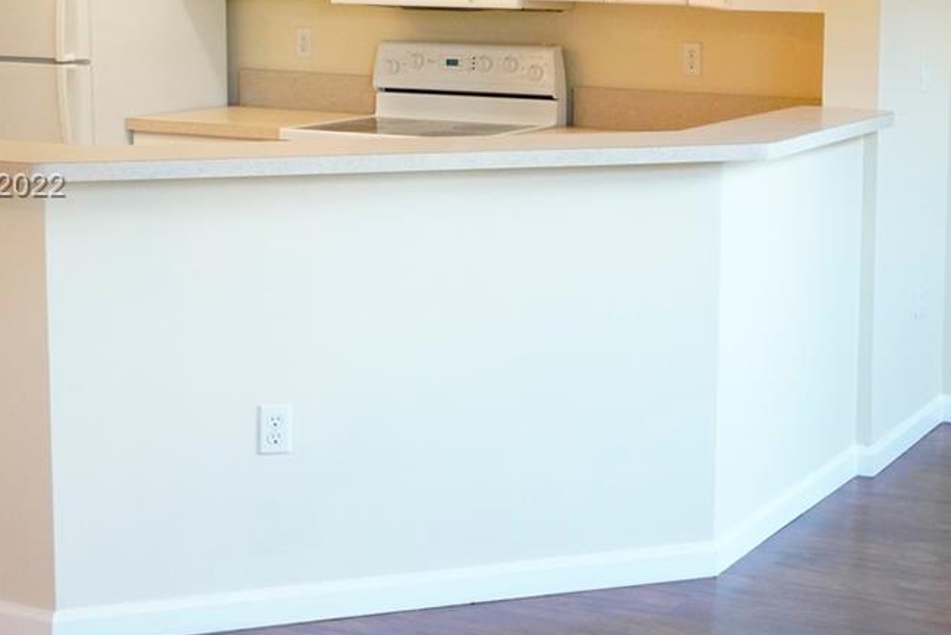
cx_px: 768
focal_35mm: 69
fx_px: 1823
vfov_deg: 19.6
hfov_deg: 28.6
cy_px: 188
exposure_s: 1/30
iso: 8000
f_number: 11
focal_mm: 28
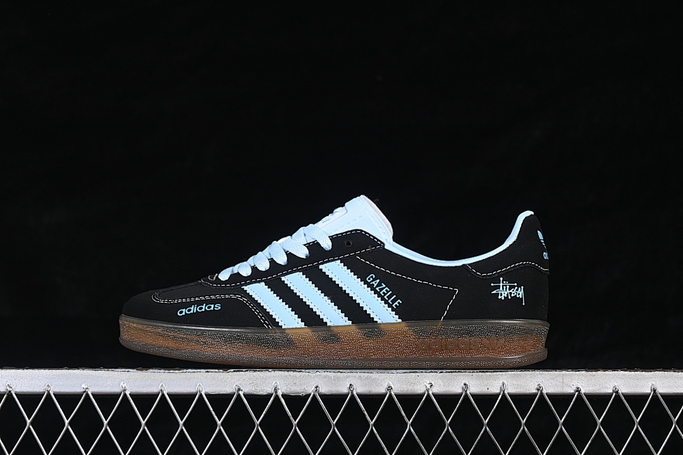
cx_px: 342
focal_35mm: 75
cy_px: 228
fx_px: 1423
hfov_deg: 27.0
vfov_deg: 18.2
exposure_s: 1/60
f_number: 6.3
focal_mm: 50
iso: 160
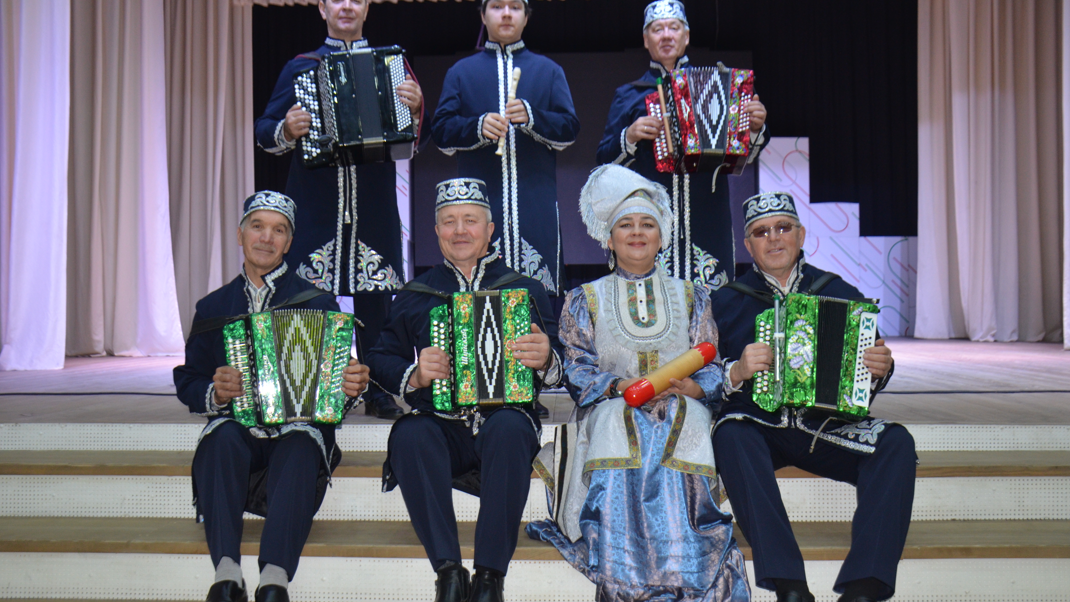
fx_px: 993
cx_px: 542
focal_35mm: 35
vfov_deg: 33.7
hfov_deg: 56.6
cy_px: 263
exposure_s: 1/60
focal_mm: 22
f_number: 3.5
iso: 800
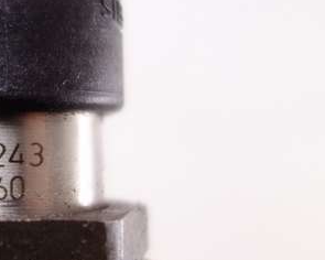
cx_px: -14
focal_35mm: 73
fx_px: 702
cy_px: 120
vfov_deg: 21.0
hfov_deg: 24.6
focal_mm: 10.4
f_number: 2
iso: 125
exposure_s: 1/100
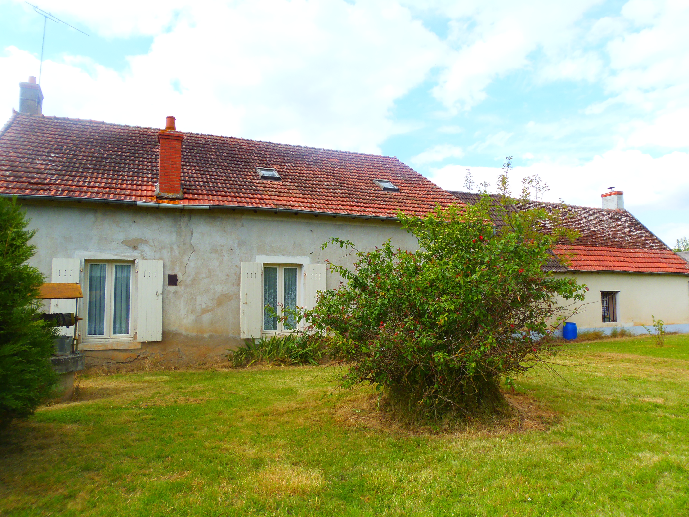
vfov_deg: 56.8
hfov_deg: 71.6
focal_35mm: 24
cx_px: 344
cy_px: 258
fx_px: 478
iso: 64
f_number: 2.9
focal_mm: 4.3
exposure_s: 1/400
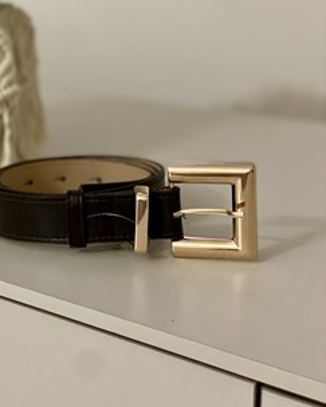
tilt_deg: -14.1
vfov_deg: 27.5
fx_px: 833
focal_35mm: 69
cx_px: 121
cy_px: 181
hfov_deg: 22.1
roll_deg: -0.7
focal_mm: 6
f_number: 2
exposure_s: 1/20
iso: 400
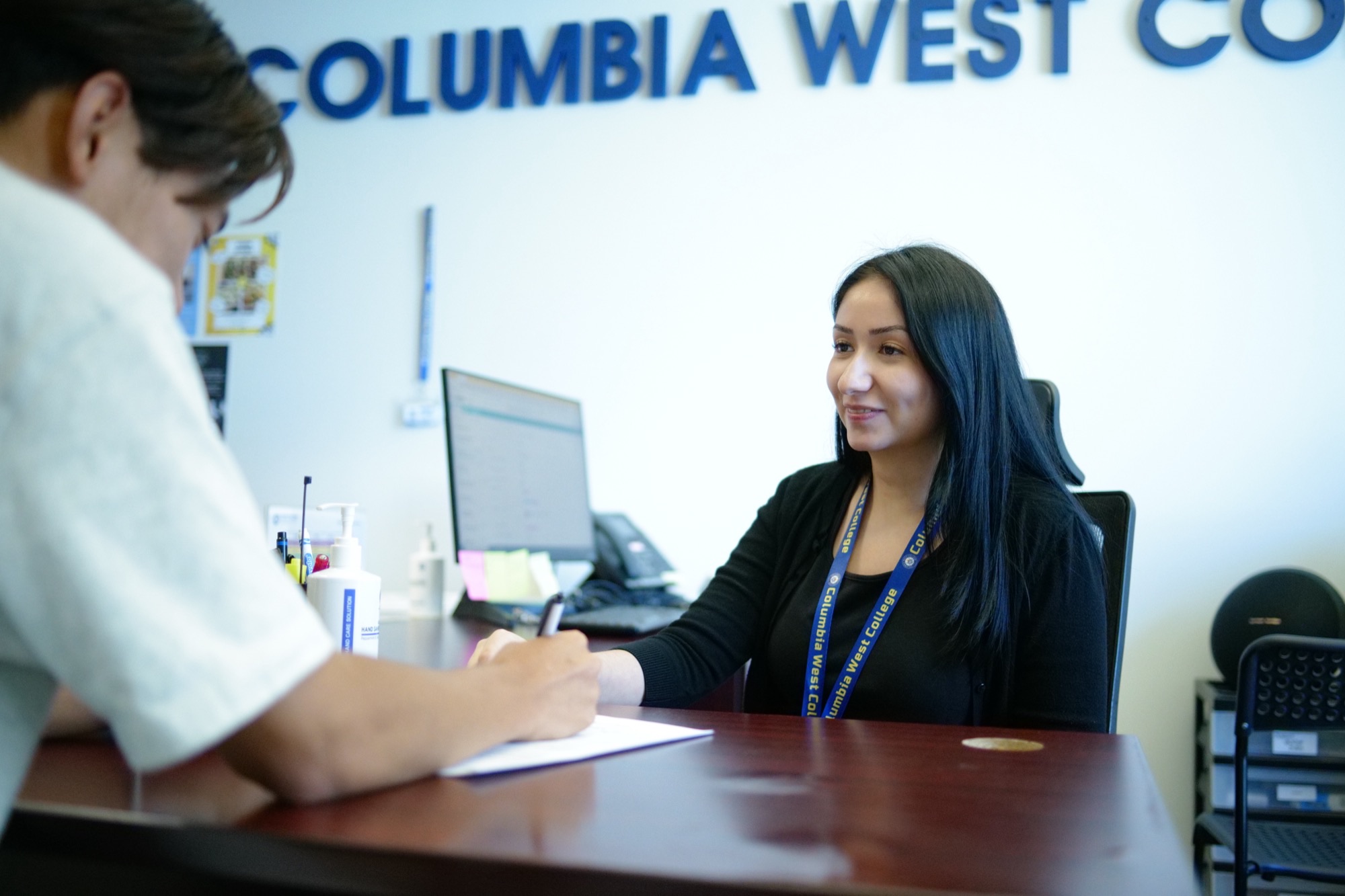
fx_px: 1307
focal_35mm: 35
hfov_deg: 54.4
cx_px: 672
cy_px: 448
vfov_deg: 37.8
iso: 16000
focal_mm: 35
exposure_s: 1/1000
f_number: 2
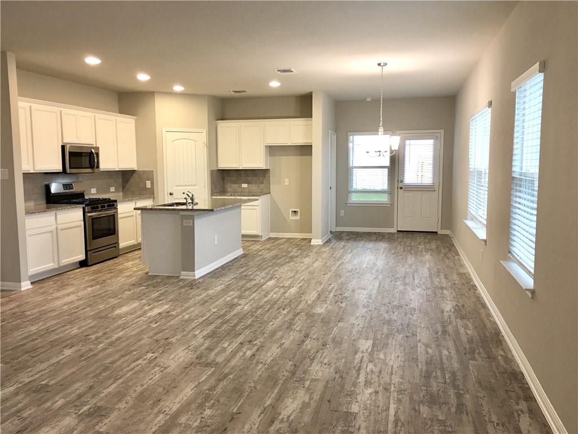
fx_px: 484
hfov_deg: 61.7
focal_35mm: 29
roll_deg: +0.3
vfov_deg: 48.2
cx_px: 289
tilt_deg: -5.4
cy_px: 217
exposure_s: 1/15
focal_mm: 4.15
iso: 40
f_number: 2.2
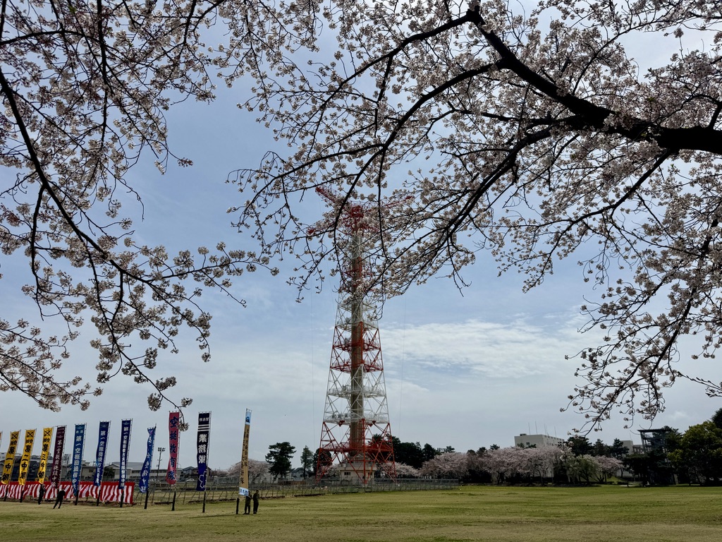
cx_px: 361
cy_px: 271
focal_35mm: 24
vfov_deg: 56.8
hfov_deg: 71.6
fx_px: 501
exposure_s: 1/12346
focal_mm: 6.76
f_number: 1.78
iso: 64
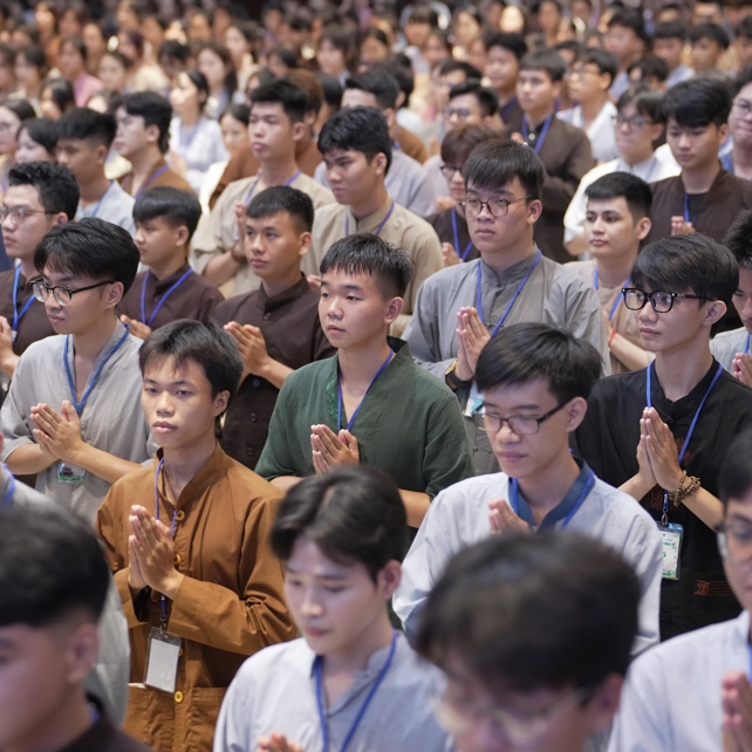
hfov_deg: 19.5
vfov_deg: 19.5
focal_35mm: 89
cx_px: 377
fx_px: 2187
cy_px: 376
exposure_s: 1/200
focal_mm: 69
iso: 4000
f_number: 2.8
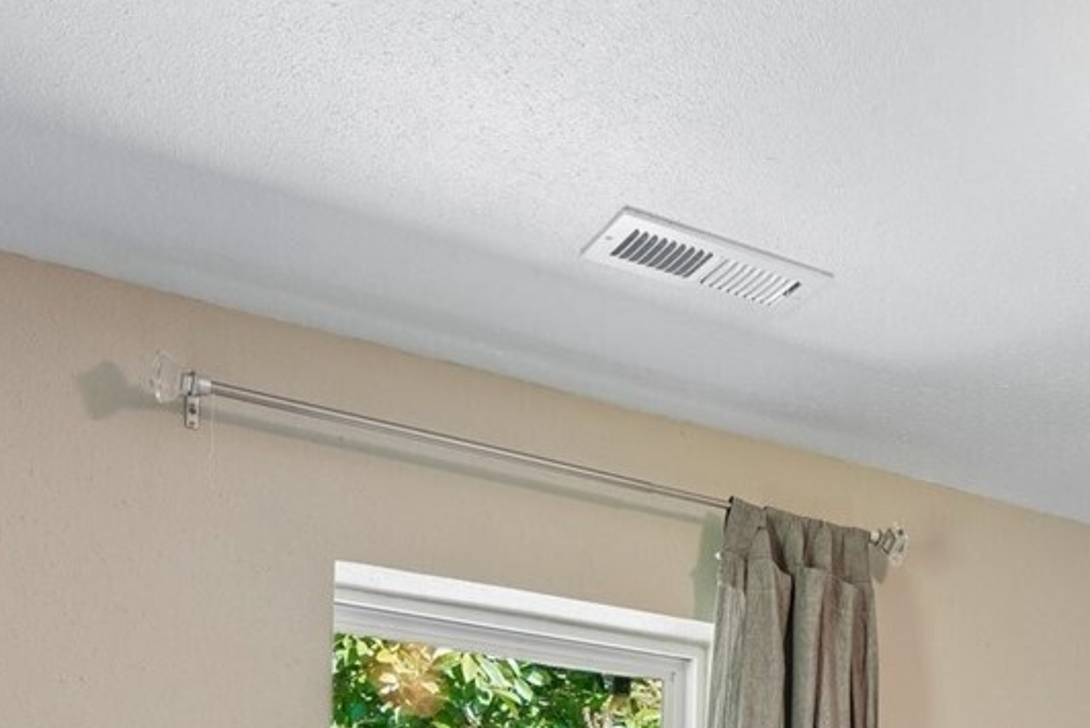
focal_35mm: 51
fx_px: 1544
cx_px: 993
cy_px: 1030
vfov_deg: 22.6
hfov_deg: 36.3
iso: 400
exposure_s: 1/20
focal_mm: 16
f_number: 8
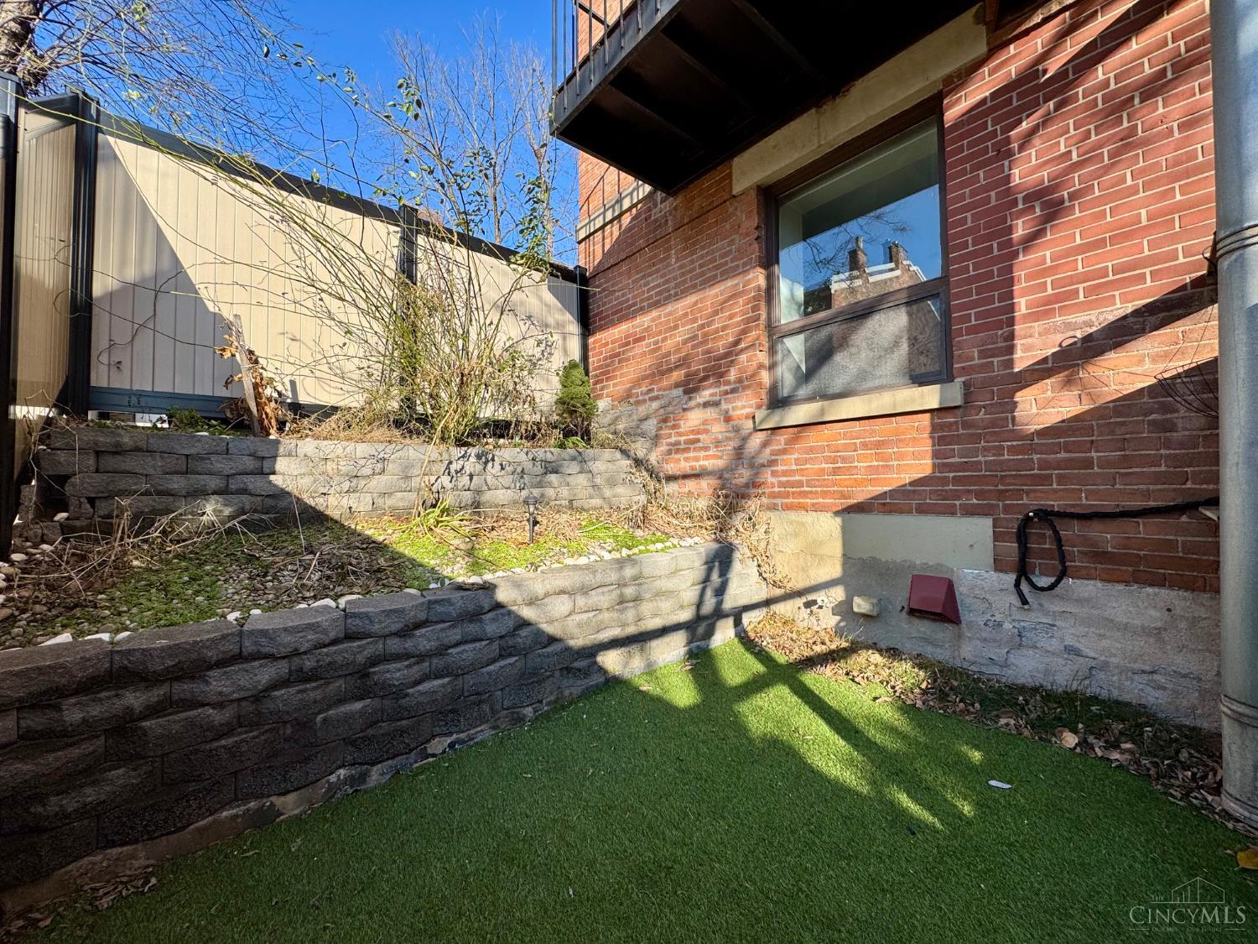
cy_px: 472
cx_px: 629
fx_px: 509
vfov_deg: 85.7
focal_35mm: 14
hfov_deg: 102.1
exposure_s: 1/831
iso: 40
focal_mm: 2.22
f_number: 2.2
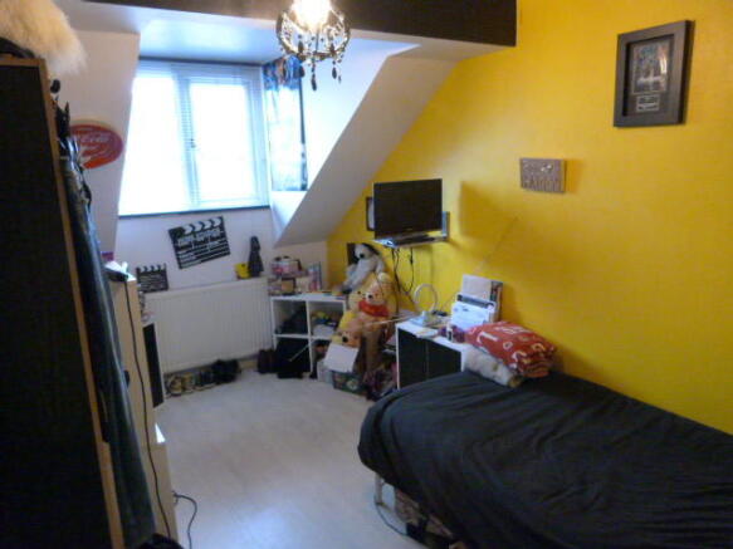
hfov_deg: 69.4
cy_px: 274
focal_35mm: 25
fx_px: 529
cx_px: 366
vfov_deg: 54.9
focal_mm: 4.5
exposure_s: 1/30
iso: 800
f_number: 2.8
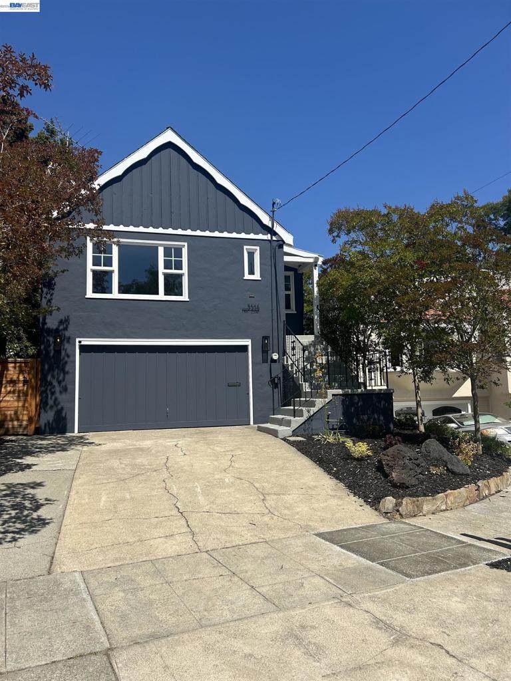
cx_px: 256
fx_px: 512
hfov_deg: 53.1
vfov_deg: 67.3
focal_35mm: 26
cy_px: 340
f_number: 1.5
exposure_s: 1/5076
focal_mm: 5.7
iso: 50
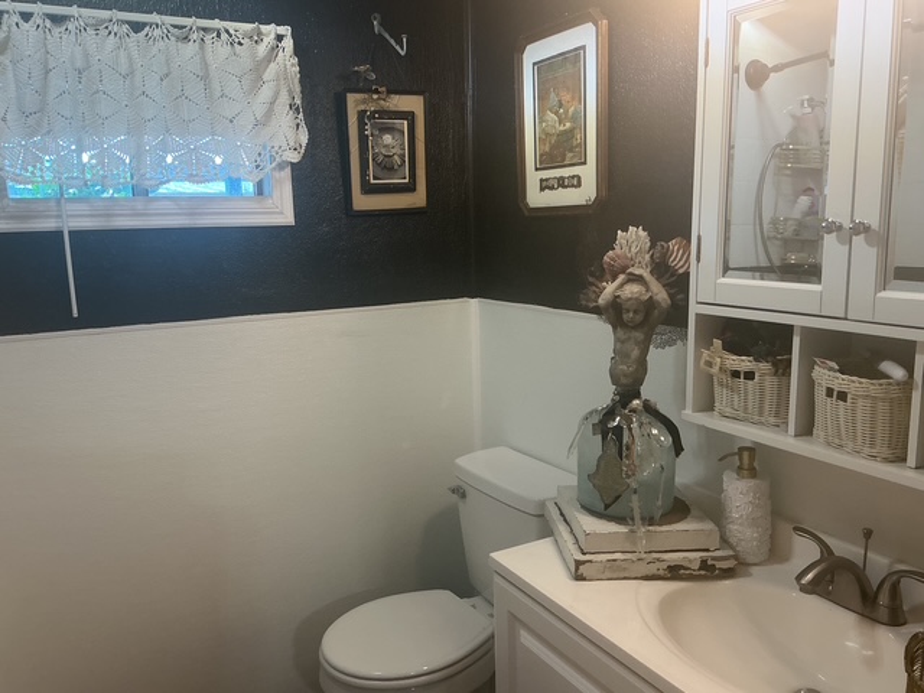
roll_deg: +1.2
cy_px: 346
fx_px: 774
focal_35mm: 29
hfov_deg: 61.7
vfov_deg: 48.2
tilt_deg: -8.5
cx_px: 462
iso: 64
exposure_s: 1/60
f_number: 1.8
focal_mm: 3
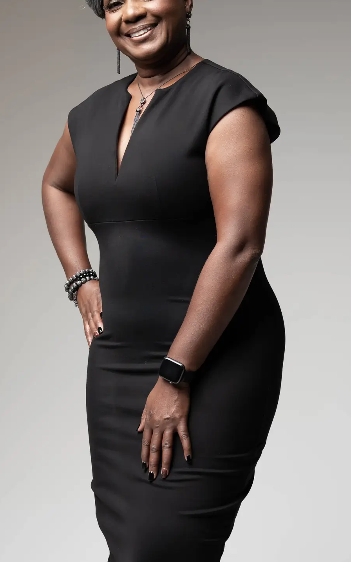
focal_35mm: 96
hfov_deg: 13.6
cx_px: 133
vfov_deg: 21.6
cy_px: 211
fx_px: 1469
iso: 100
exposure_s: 1/80
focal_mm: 50
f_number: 5
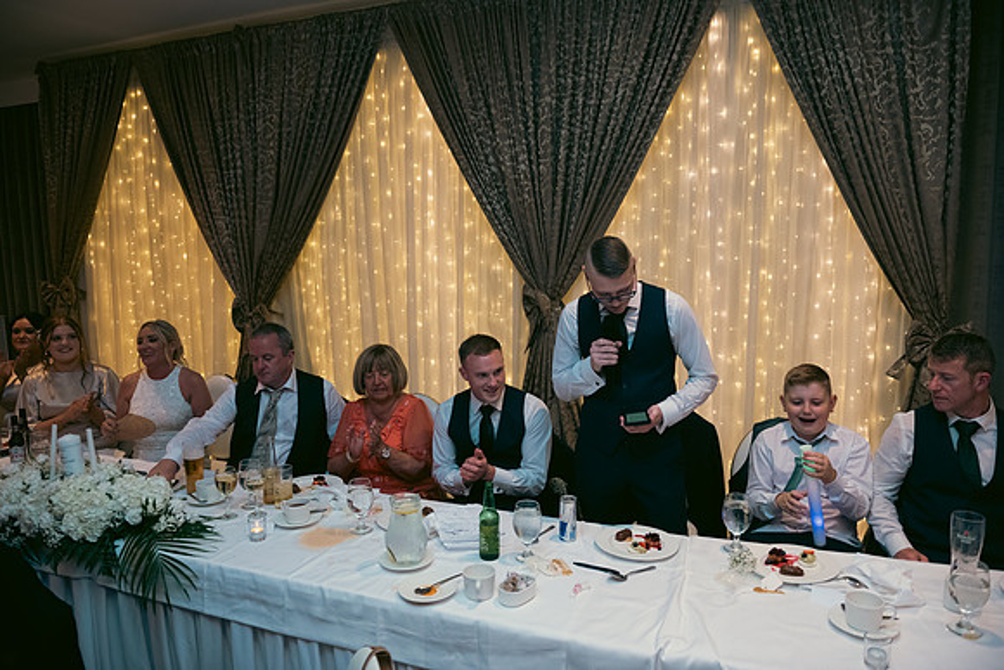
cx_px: 502
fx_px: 669
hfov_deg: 73.7
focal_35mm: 24
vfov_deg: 53.2
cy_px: 335
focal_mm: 24
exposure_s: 1/160
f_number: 3.5
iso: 800
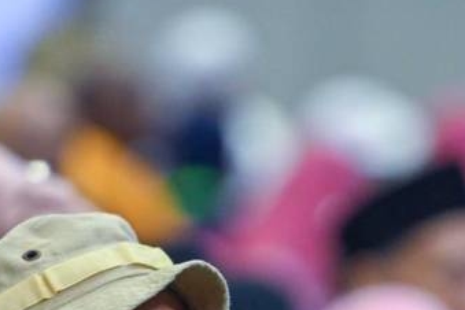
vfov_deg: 2.3
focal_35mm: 590
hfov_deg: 3.5
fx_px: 7620
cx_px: 210
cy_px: 355
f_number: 2.8
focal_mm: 200
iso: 4000
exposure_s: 1/640
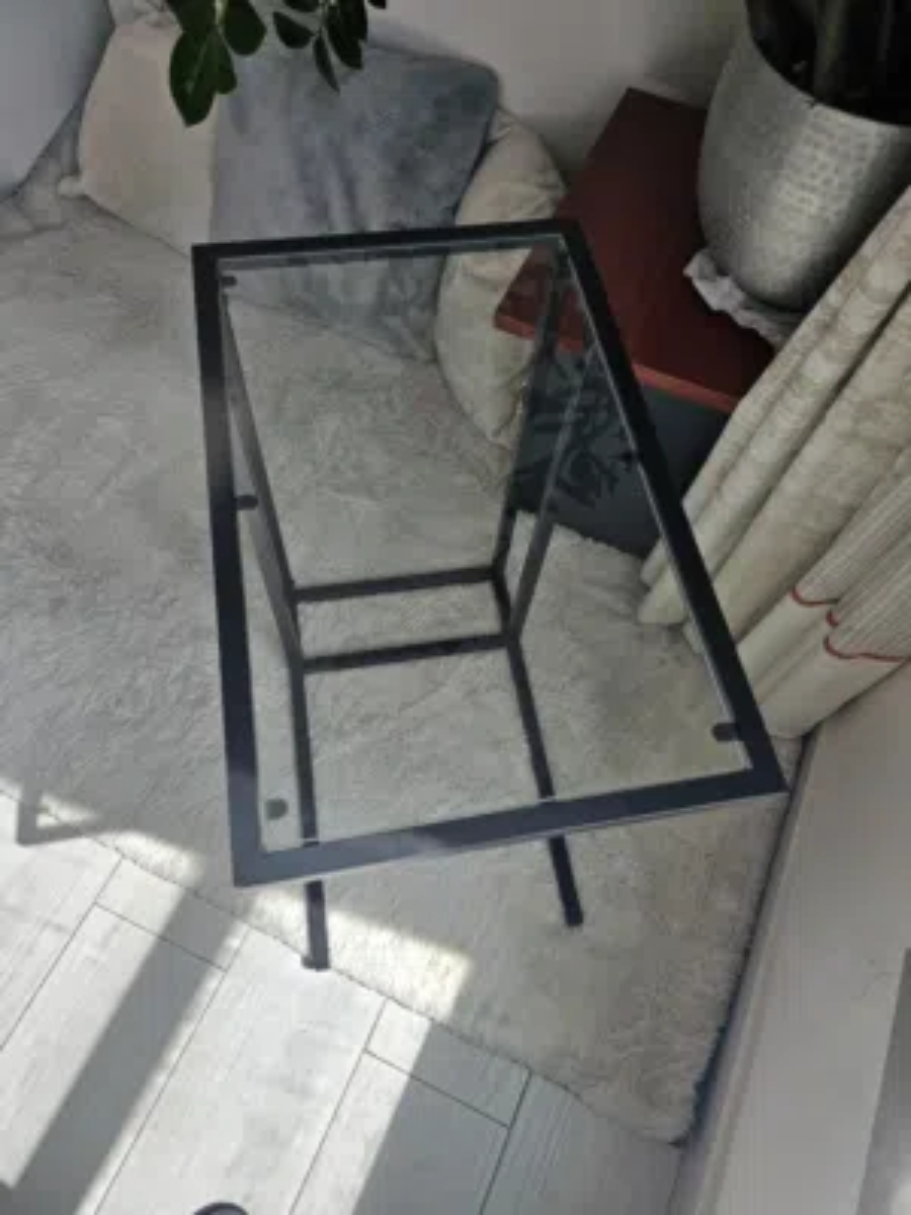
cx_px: 456
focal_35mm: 23
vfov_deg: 73.9
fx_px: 807
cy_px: 608
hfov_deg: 58.9
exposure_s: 1/100
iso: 20
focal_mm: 6.3
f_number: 1.7
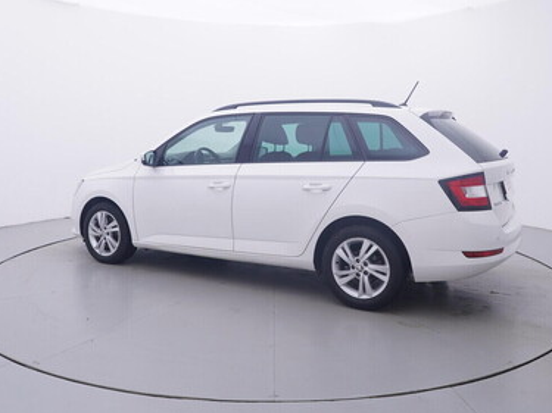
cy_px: 162
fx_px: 505
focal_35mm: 32
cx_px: 279
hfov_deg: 57.3
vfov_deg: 44.2
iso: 200
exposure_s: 1/80
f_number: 5
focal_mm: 15
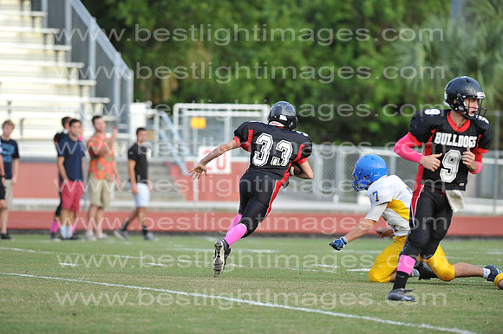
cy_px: 167
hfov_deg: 6.9
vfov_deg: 4.6
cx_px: 252
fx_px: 4189
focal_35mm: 300
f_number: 4
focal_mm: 300
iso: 1000
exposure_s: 1/1250
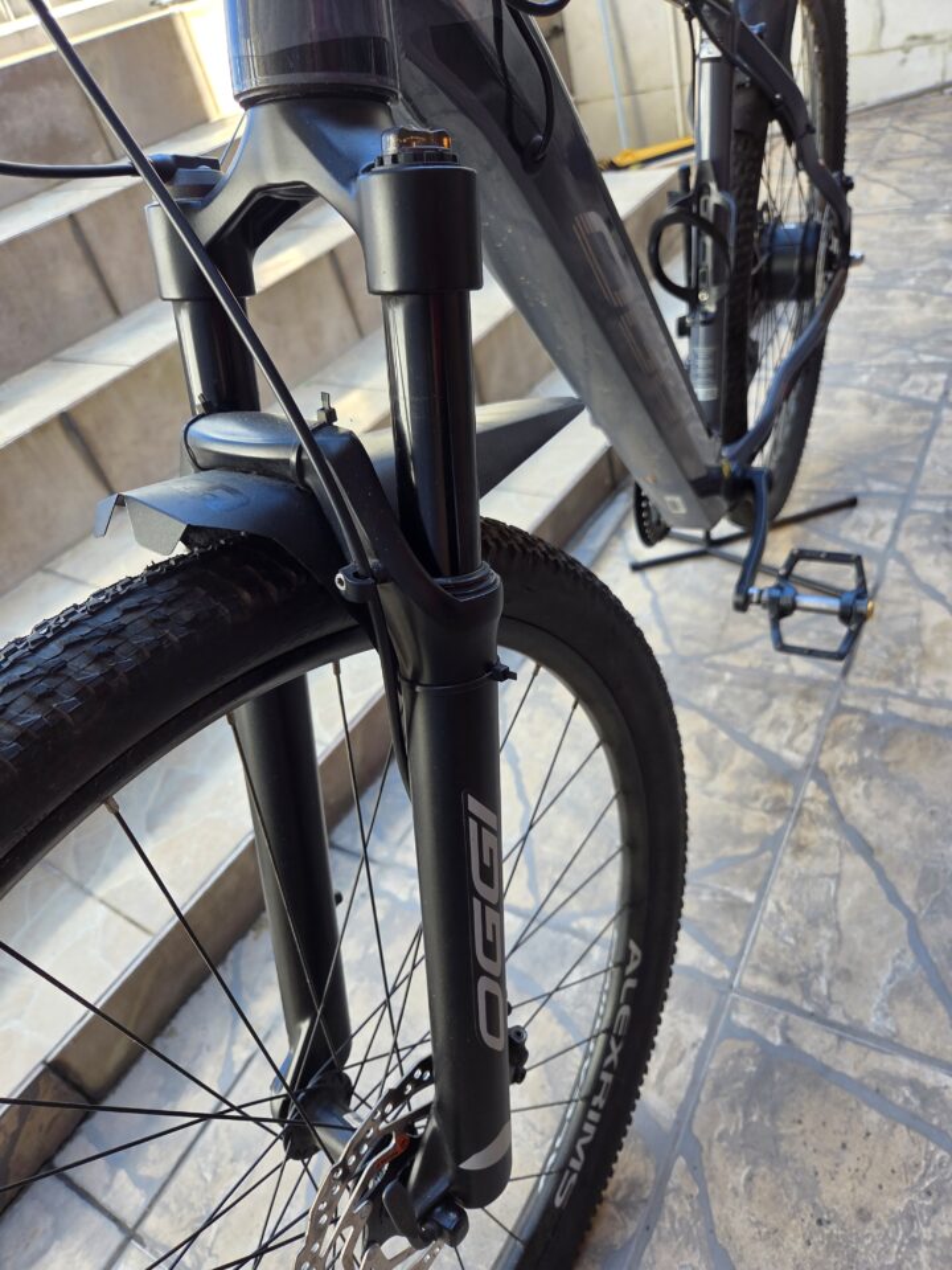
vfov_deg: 73.9
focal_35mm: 23
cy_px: 635
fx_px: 843
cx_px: 476
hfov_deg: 58.9
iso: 64
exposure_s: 1/180
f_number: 1.8
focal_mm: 5.4
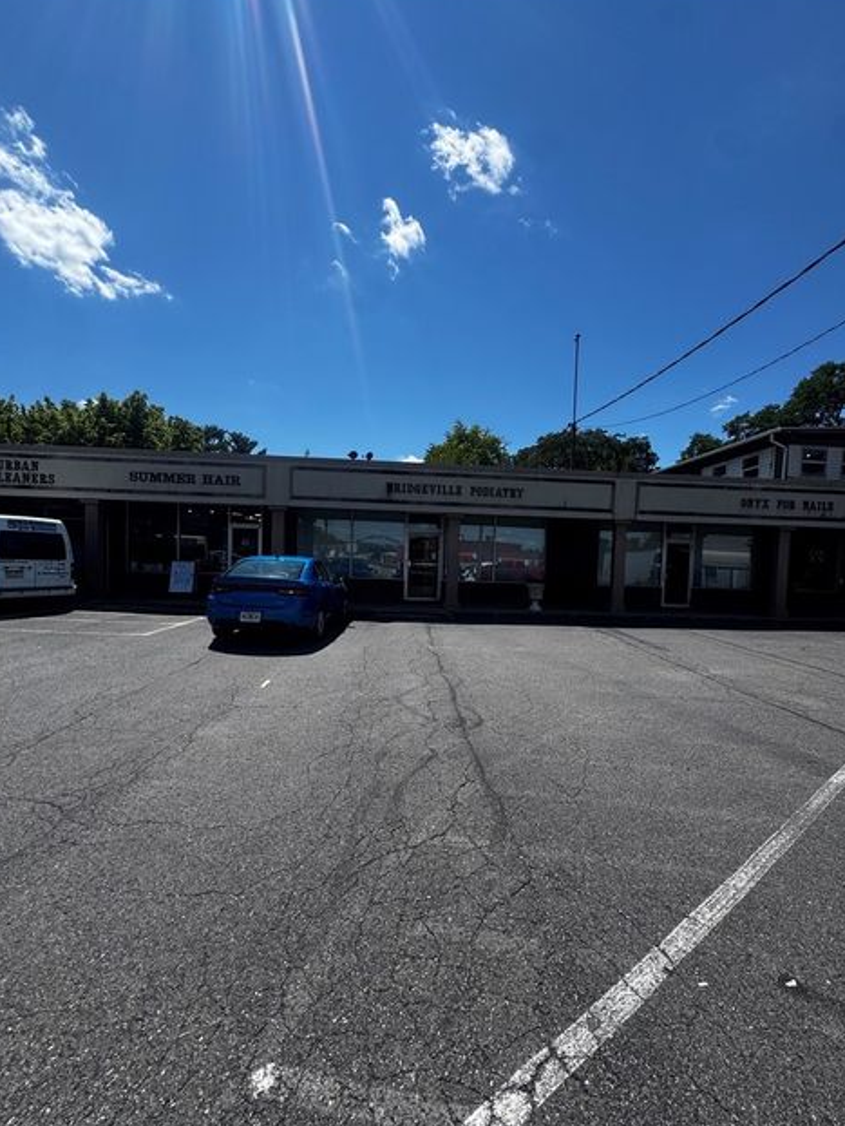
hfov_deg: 81.8
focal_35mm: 15
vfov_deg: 98.1
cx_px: 432
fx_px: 488
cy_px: 584
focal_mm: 2.22
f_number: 2.2
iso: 50
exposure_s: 1/1927
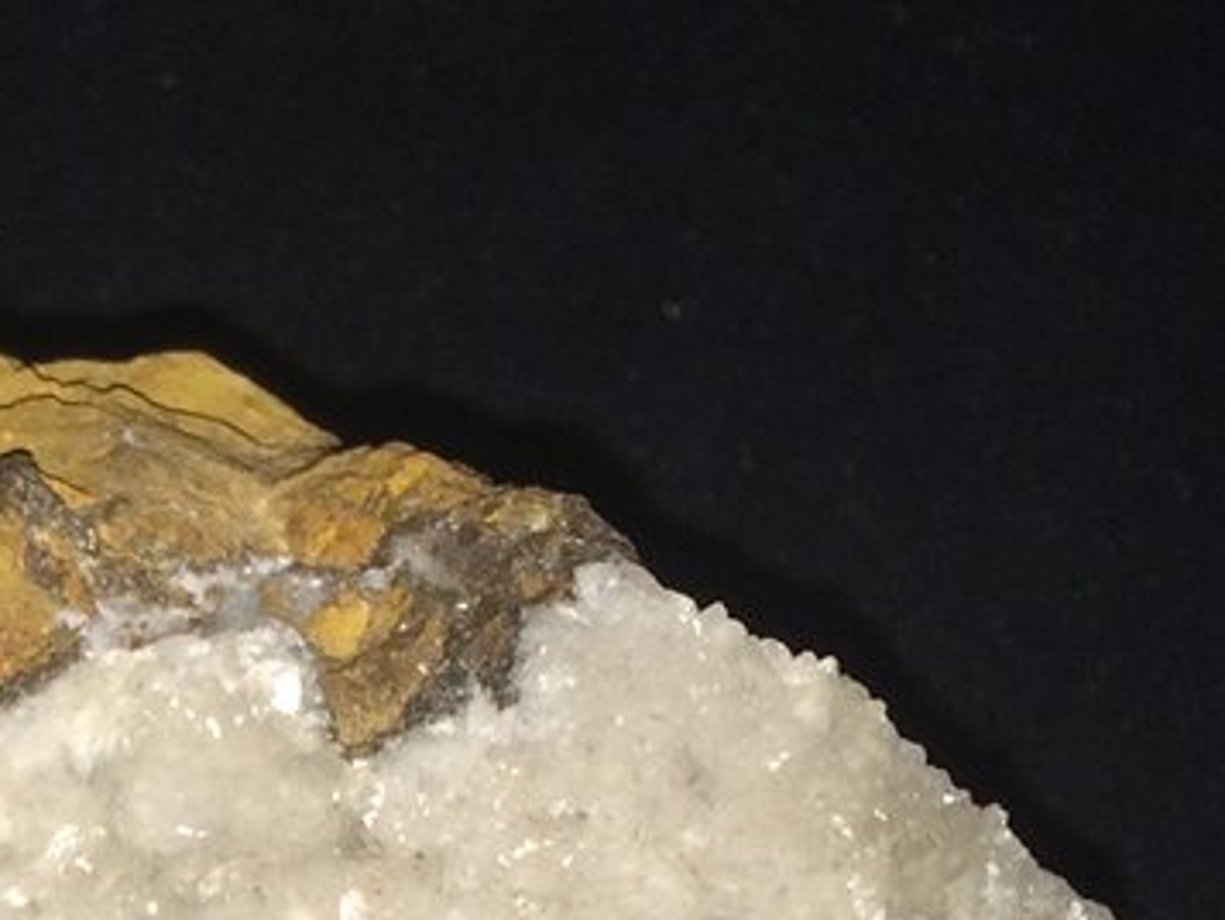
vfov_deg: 10.6
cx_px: -745
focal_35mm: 130
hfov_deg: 14.0
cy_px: 1727
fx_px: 4602
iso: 32
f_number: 2.2
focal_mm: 4.15
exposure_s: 1/61
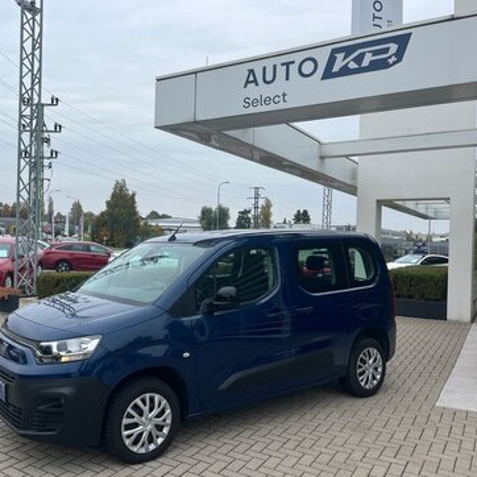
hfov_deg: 51.7
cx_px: 167
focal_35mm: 31
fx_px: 483
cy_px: 240
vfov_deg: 52.5
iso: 50
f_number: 1.6
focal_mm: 5.1
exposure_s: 1/1458
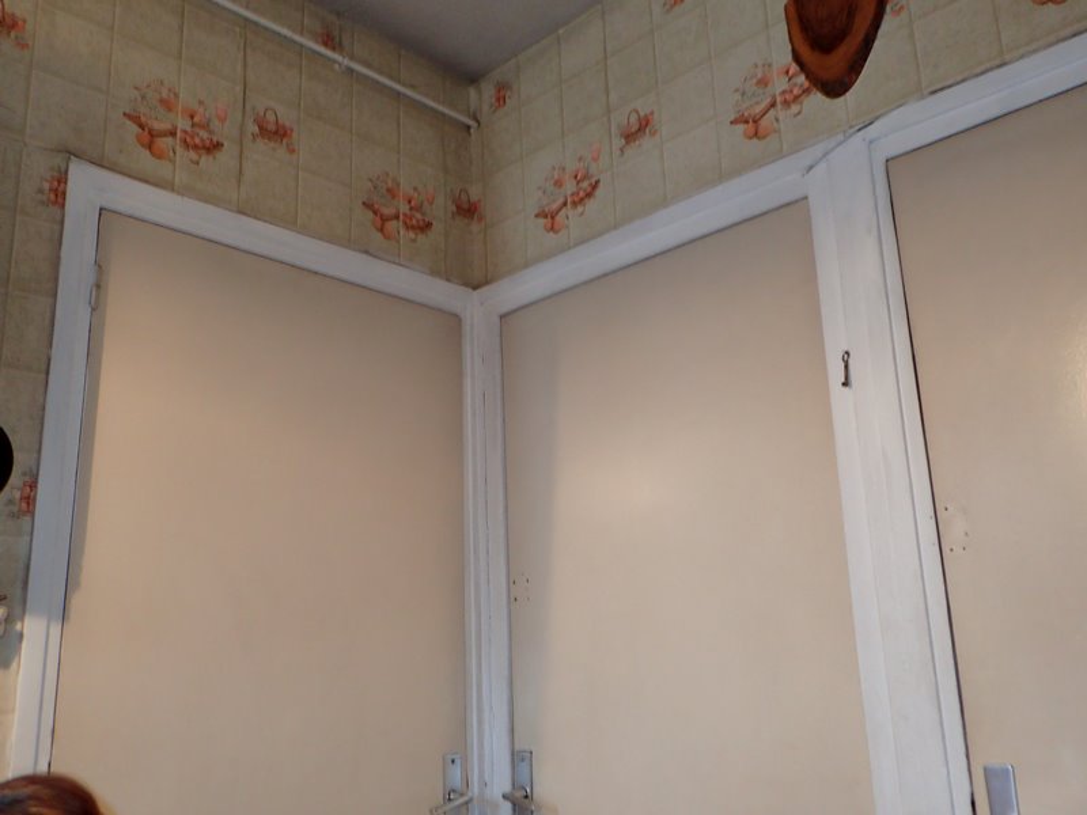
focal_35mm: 32
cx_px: 544
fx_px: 1005
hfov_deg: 56.8
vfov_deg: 44.2
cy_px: 408
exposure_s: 1/30
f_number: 2.4
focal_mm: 5.87
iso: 200
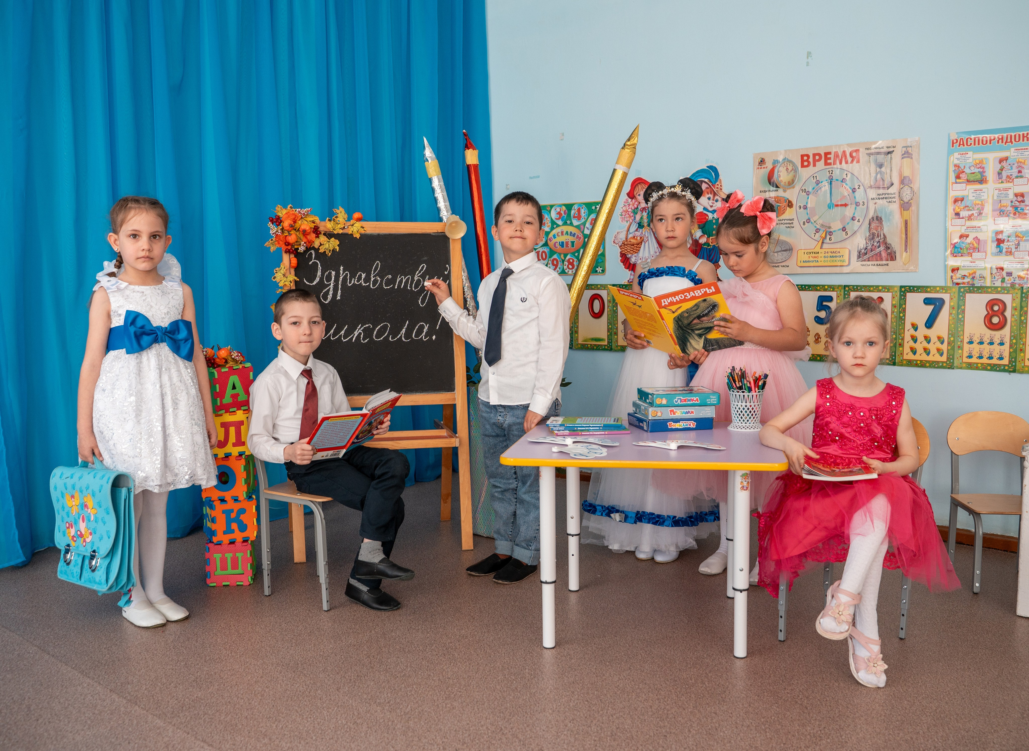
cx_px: 538
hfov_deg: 57.5
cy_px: 375
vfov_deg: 43.7
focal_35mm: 32
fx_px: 937
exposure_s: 1/125
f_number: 4
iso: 250
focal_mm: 28
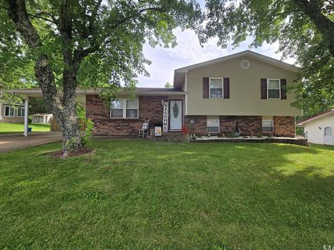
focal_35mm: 14
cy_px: 122
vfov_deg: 85.7
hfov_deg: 101.9
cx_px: 179
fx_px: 135
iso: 50
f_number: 2.2
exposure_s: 1/730
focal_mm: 2.2
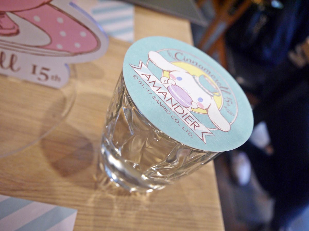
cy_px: 116
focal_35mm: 28
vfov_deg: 49.7
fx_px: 250
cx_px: 154
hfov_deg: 63.4
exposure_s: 1/60
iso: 800
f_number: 3.5
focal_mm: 14
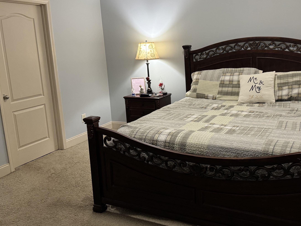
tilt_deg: -10.2
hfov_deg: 53.5
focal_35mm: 34
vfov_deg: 41.7
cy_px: 94
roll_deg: +2.5
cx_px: 184
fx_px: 296
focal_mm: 6.76
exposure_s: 1/60
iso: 500
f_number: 1.78
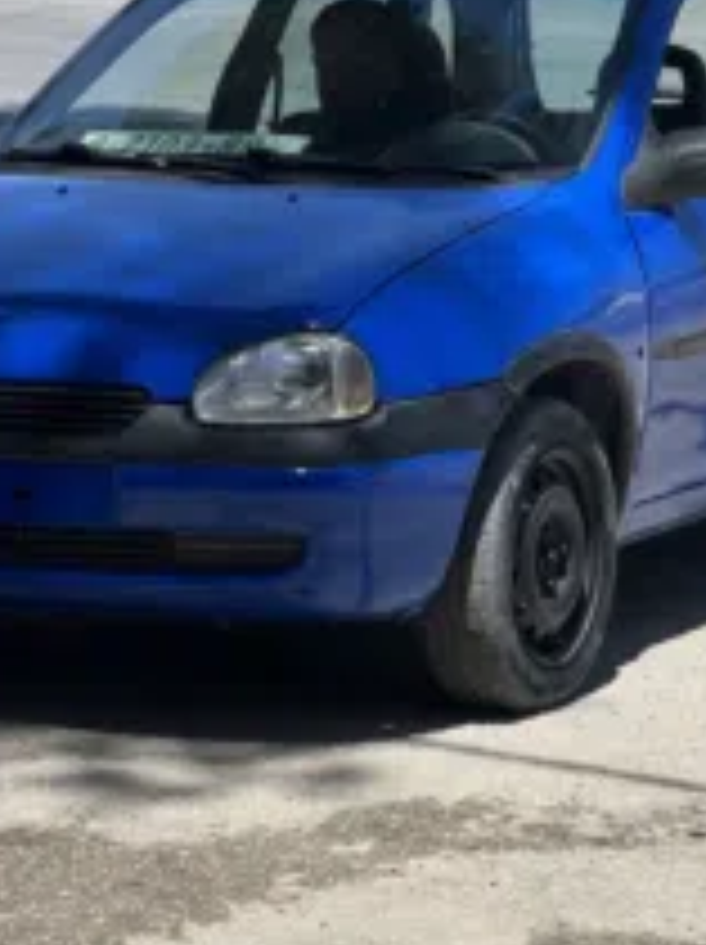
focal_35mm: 147
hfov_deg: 10.1
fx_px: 4006
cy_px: 630
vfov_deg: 13.4
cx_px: 508
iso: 32
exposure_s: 1/732
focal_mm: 9
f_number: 2.8
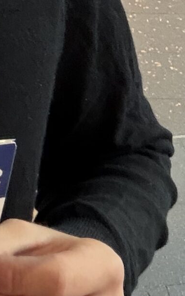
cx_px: -52
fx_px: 1072
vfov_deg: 14.0
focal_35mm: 133
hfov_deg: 9.7
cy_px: -226
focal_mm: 2.71
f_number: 1.9
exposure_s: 1/33
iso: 320
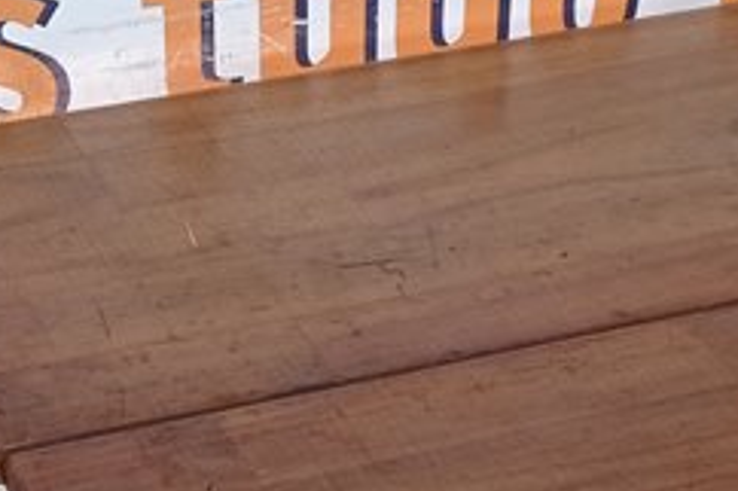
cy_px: 586
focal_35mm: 123
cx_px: 348
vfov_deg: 10.9
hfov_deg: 16.7
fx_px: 2520
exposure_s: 1/153
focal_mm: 4.7
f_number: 1.79
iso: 104
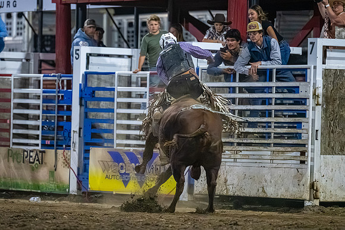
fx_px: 2707
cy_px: 120
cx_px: 121
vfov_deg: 4.9
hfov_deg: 7.3
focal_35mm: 282
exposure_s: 1/800
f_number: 2.8
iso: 6400
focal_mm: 180
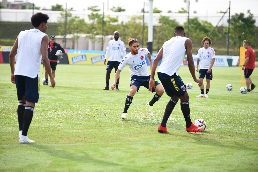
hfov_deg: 15.2
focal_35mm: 135
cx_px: 129
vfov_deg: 10.2
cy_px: 86
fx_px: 968
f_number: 2.8
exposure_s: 1/1000
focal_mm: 135
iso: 160
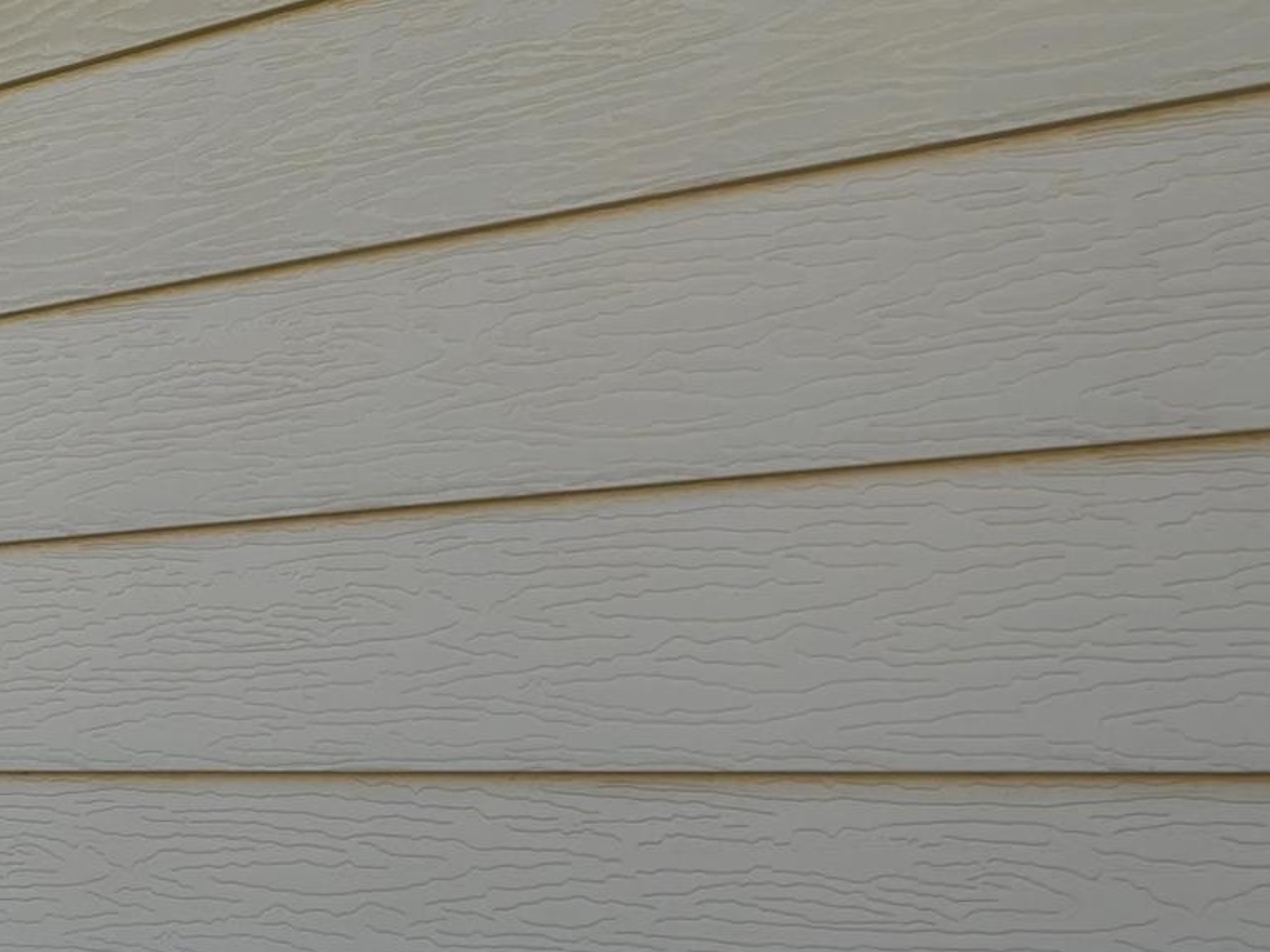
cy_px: 943
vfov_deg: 15.6
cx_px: -922
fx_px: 3411
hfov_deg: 17.6
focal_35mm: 93
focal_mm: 24
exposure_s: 1/320
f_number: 7.1
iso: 400
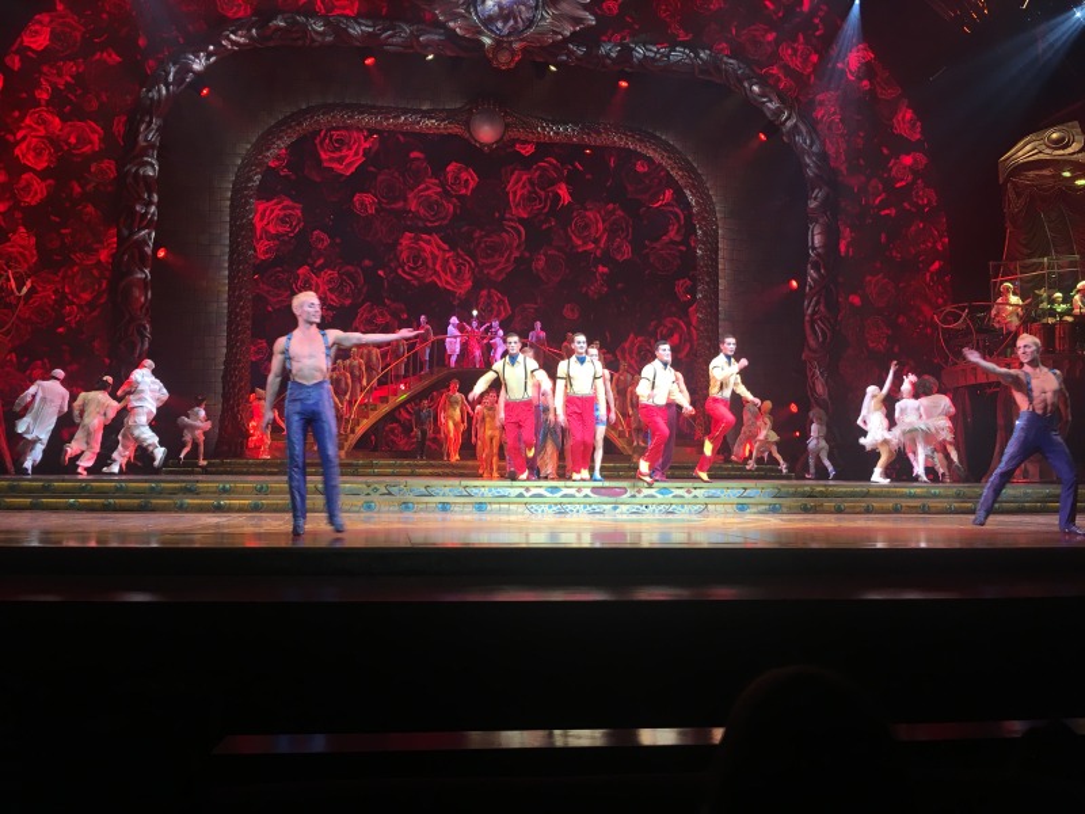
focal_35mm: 29
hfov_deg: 61.7
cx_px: 542
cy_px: 407
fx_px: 909
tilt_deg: +4.0
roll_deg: -0.1
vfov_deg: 48.2
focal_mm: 4.15
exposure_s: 1/40
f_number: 2.2
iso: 32
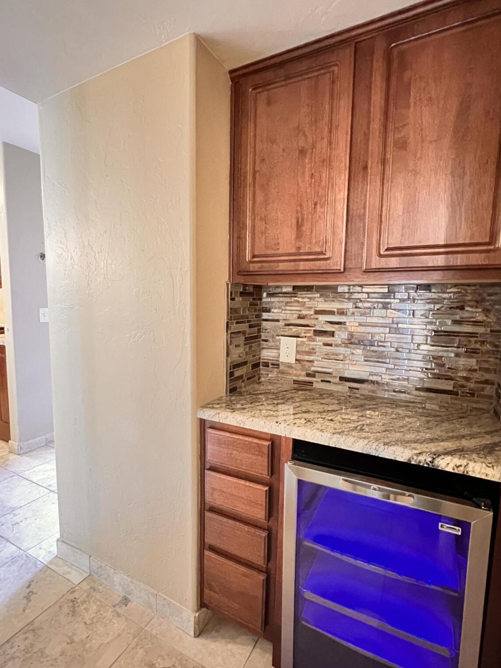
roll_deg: -1.2
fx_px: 328
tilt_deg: -6.5
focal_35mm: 17
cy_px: 344
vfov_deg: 91.0
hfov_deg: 74.6
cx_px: 234
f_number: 1.8
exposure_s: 1/24
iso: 1600
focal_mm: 1.57
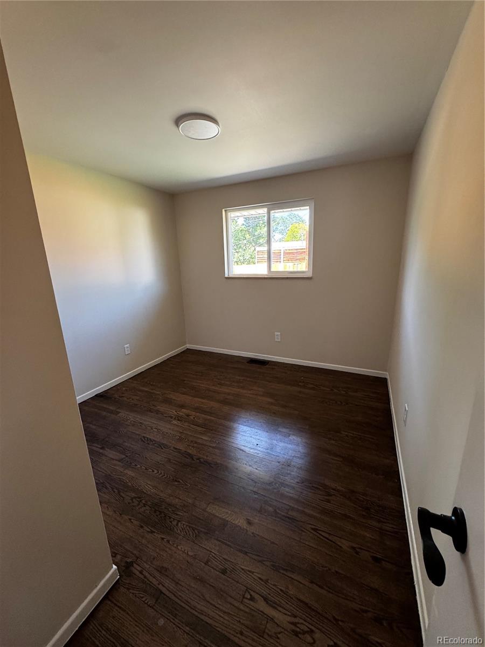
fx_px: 262
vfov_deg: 102.1
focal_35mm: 14
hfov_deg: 85.7
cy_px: 324
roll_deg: +0.9
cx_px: 242
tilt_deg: -13.5
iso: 320
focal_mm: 2.22
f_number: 2.2
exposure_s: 1/99
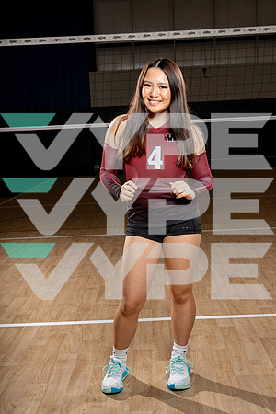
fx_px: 552
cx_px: 138
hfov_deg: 28.1
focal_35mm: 48
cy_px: 207
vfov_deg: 41.1
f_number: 8
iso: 100
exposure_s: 1/250
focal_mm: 48
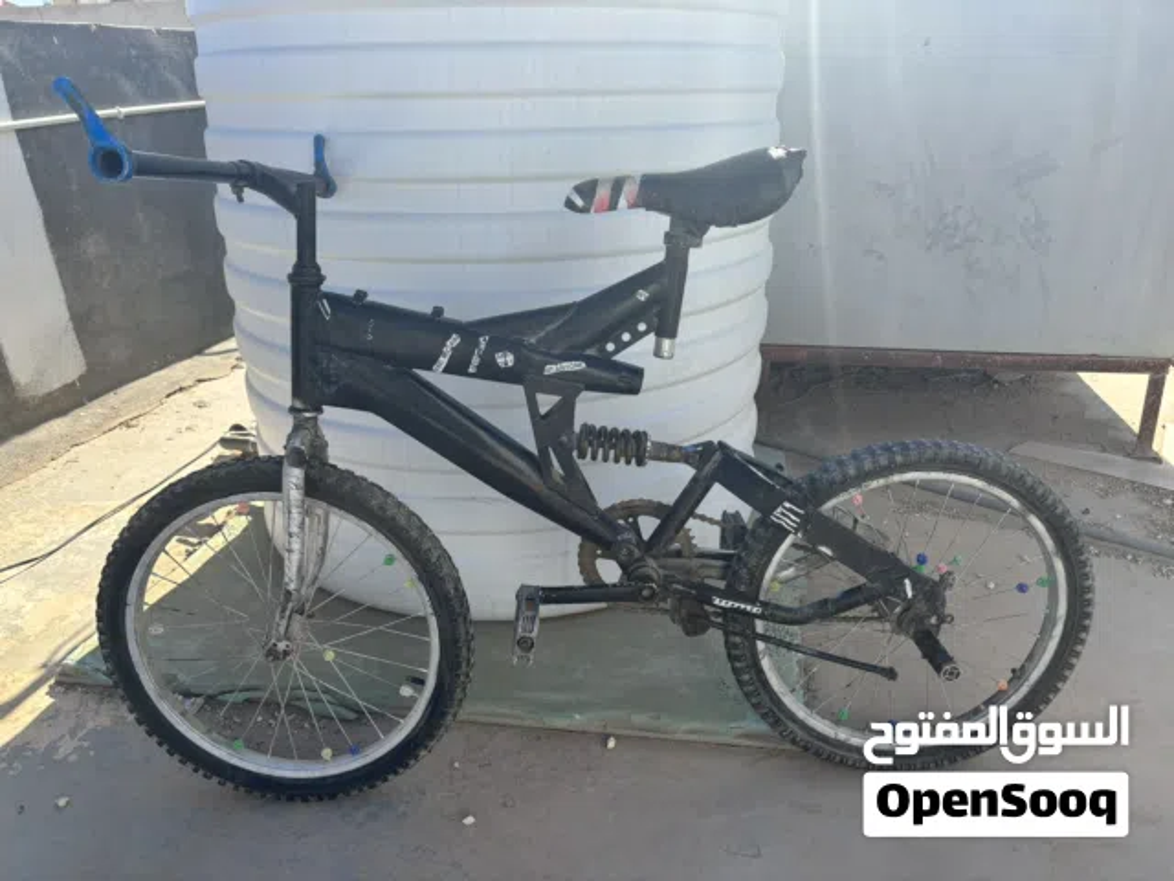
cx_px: 587
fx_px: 882
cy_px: 440
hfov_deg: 67.3
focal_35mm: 26
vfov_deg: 53.1
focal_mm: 5.96
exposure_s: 1/2193
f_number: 1.6
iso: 50
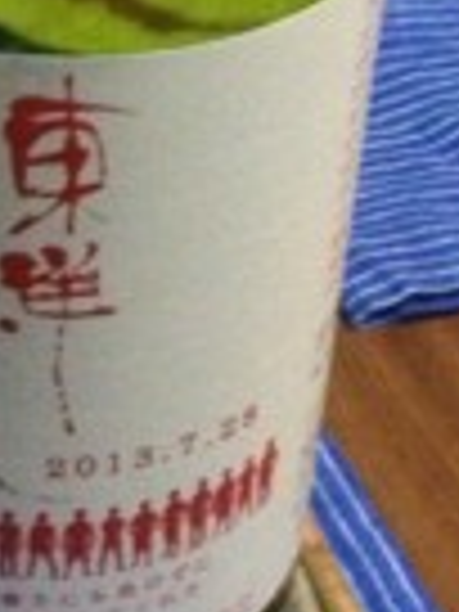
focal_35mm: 109
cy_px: -112
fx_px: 1927
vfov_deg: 17.3
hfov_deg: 13.2
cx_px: -81
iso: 640
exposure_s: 1/17
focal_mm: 3.3
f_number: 2.4
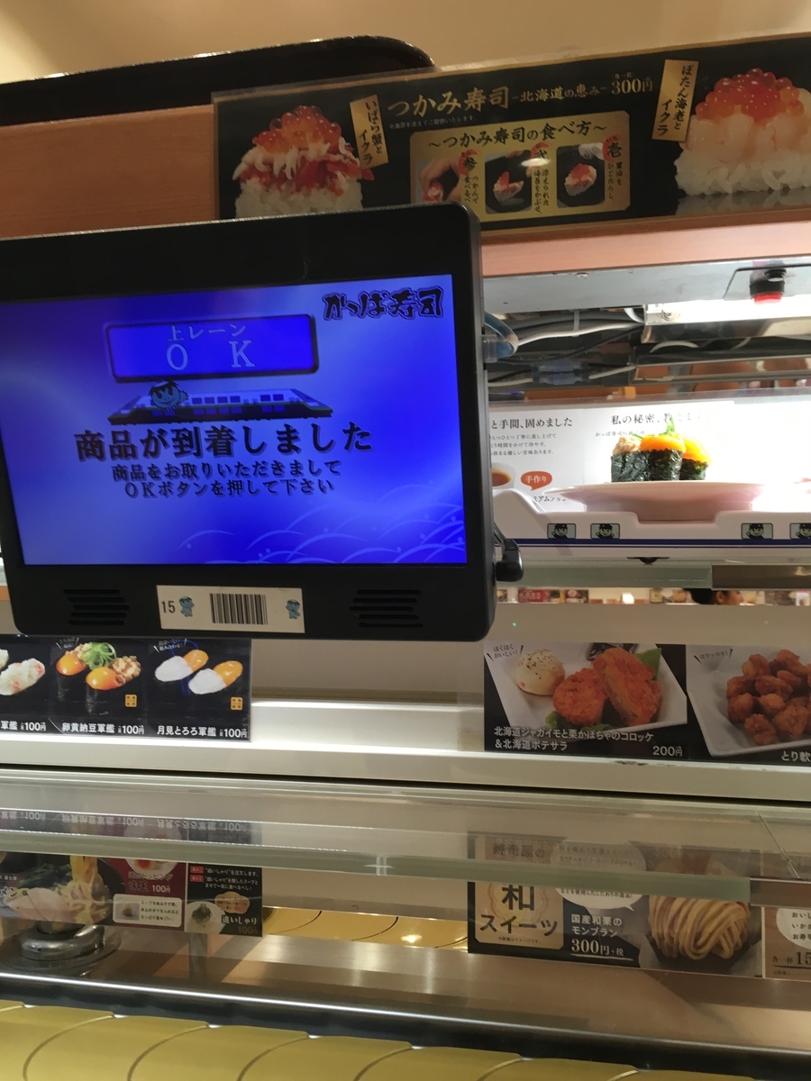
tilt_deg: +3.0
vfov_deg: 61.7
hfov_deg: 48.2
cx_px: 406
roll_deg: +0.1
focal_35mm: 29
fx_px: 906
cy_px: 540
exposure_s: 1/30
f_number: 2.2
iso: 50
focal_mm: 4.15
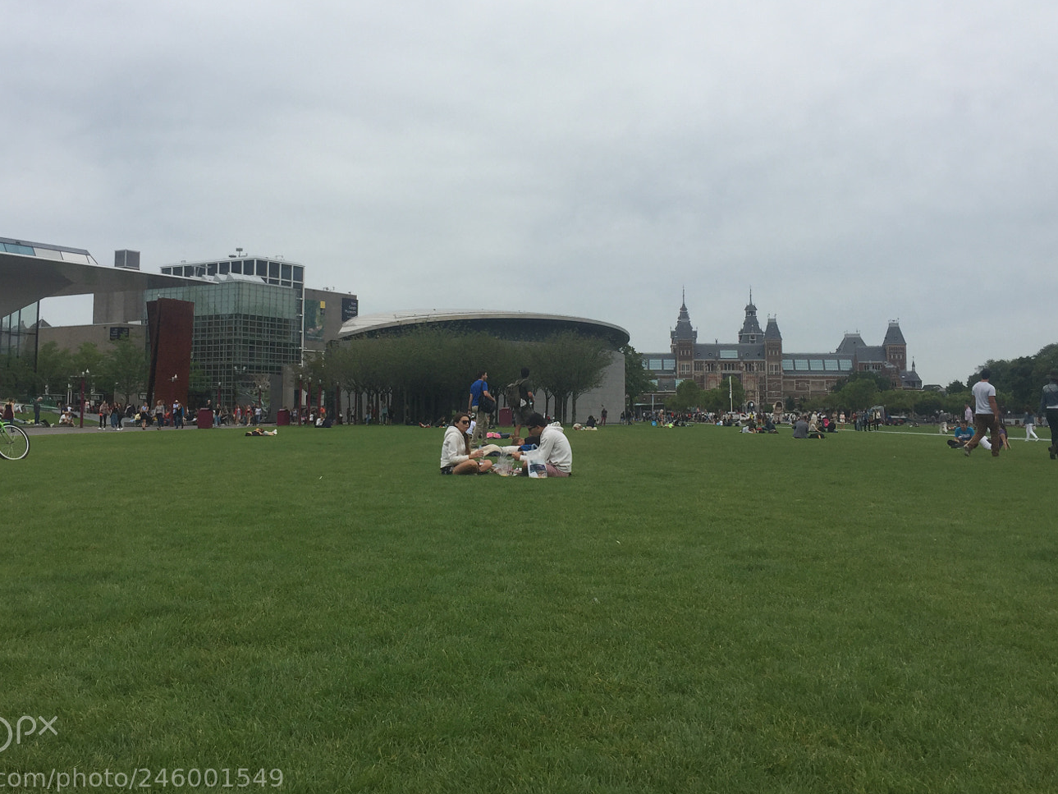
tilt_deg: +4.8
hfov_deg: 51.3
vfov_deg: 39.6
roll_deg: -0.4
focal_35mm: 36
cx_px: 511
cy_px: 350
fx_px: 1100
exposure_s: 1/2475
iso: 32
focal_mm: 4.15
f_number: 2.2
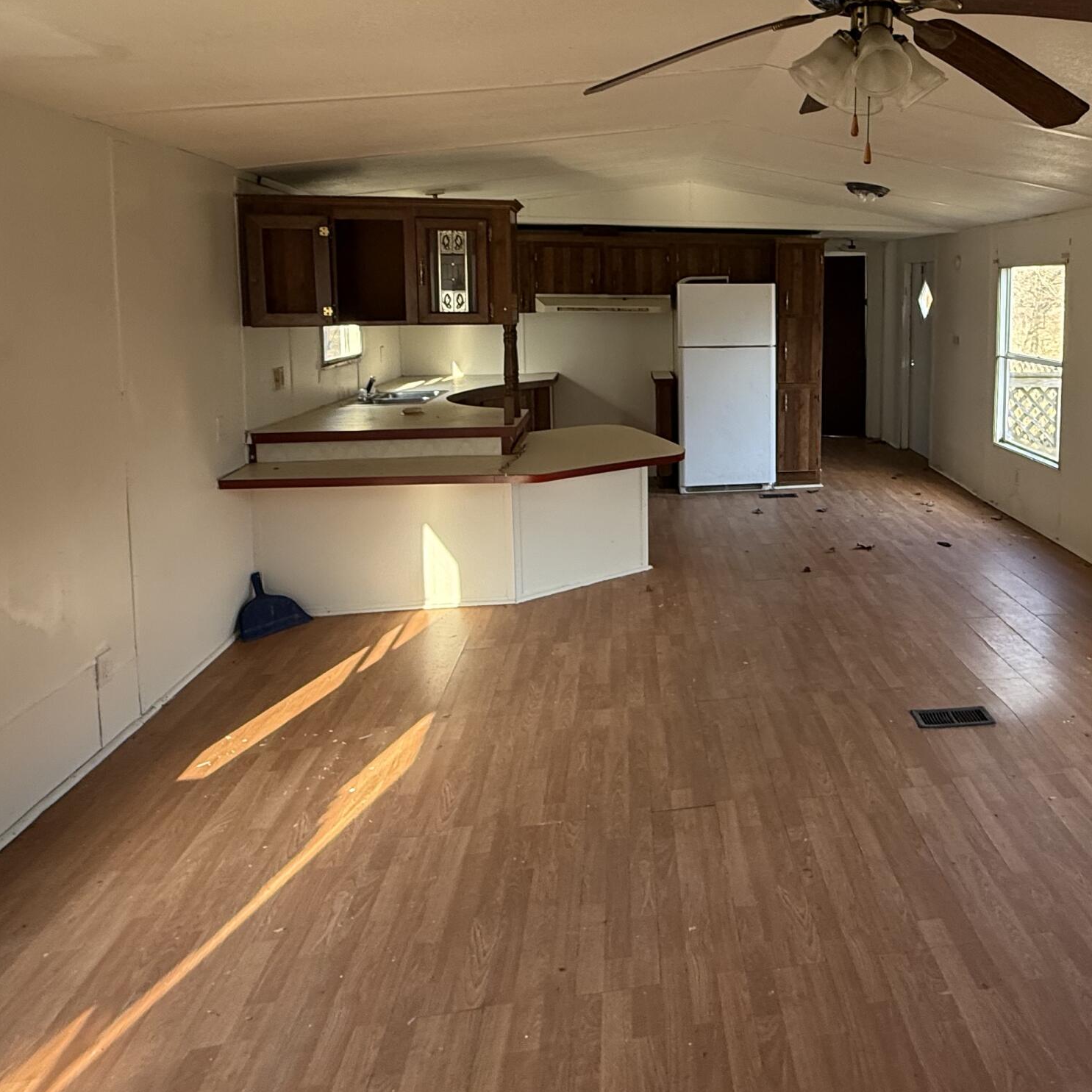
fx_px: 892
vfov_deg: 61.6
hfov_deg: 59.8
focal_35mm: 25
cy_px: 374
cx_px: 807
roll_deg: -2.1
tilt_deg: -4.1
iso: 160
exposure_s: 1/99
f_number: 2.2
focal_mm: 2.22
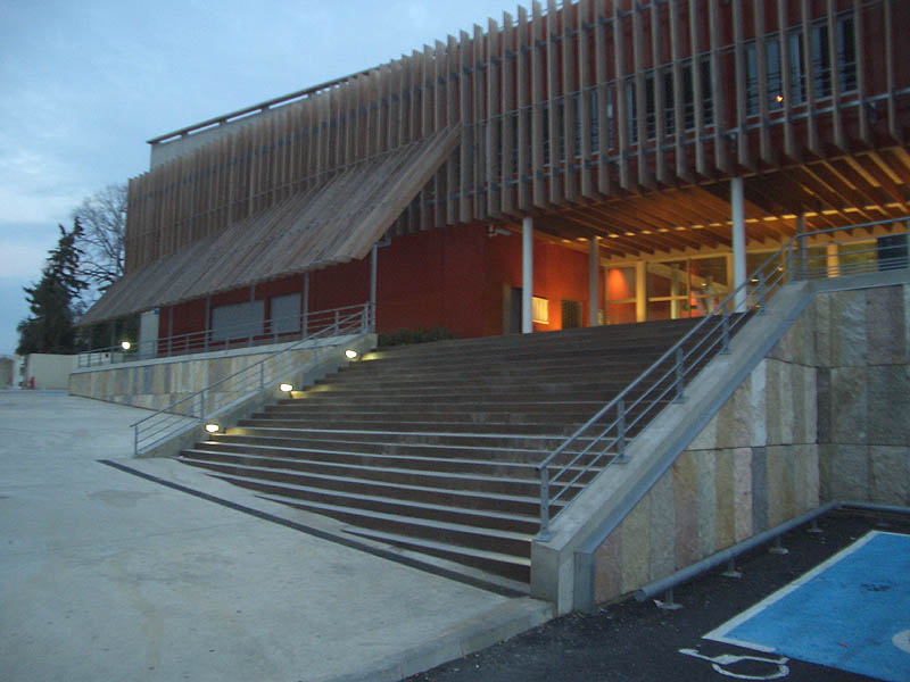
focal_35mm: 35
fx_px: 920
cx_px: 455
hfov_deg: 52.6
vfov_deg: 40.7
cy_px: 341
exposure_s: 1/8
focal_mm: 5.8
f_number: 2.6
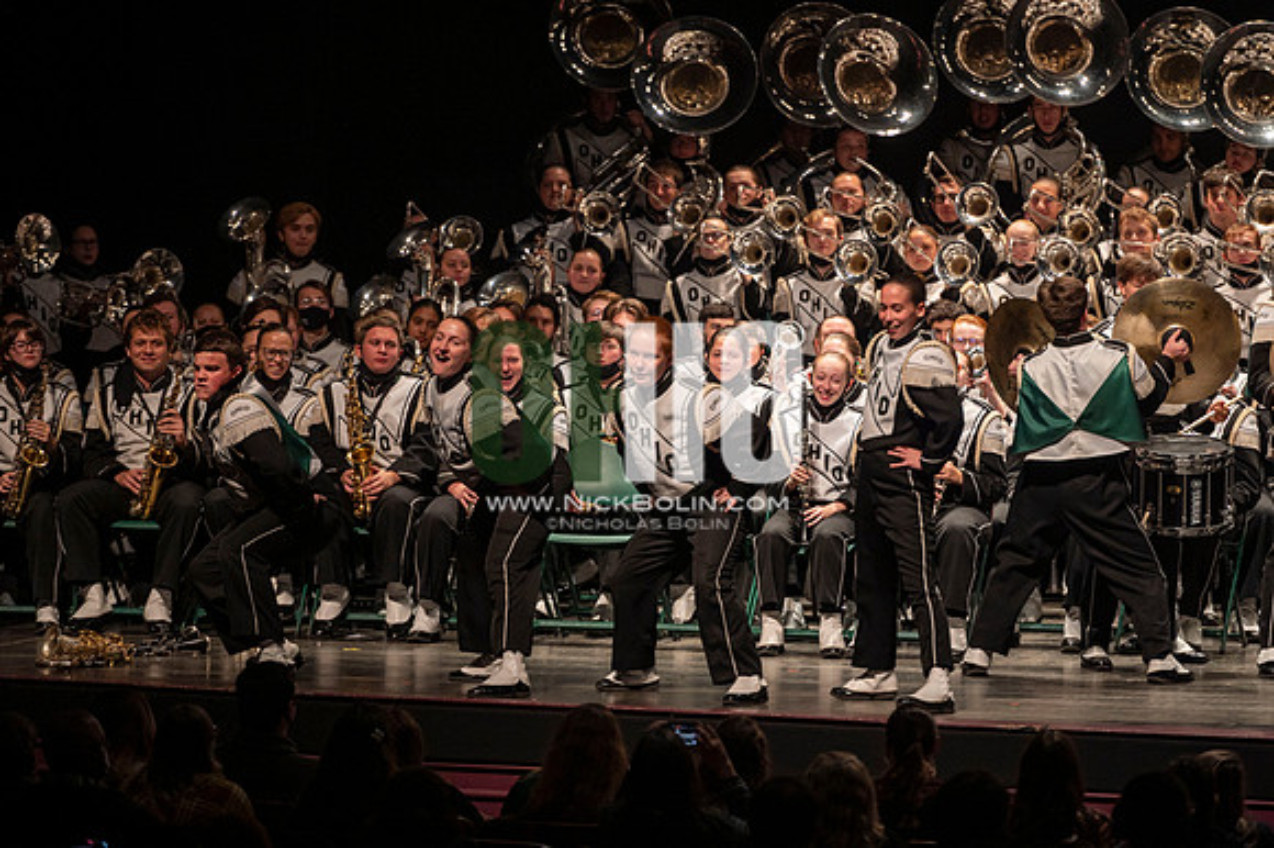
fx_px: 7073
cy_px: 424
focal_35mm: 200
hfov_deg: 10.3
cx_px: 637
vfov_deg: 6.9
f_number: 3.5
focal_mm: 200
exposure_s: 1/500
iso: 1250
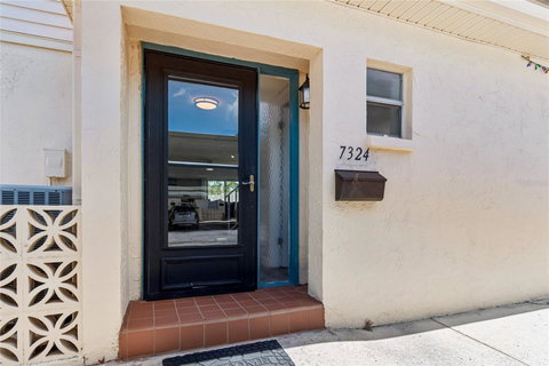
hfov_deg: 86.9
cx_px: 274
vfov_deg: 64.6
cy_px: 183
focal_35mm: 19
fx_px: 290
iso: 100
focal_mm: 13
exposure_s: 1/640
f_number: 5.6
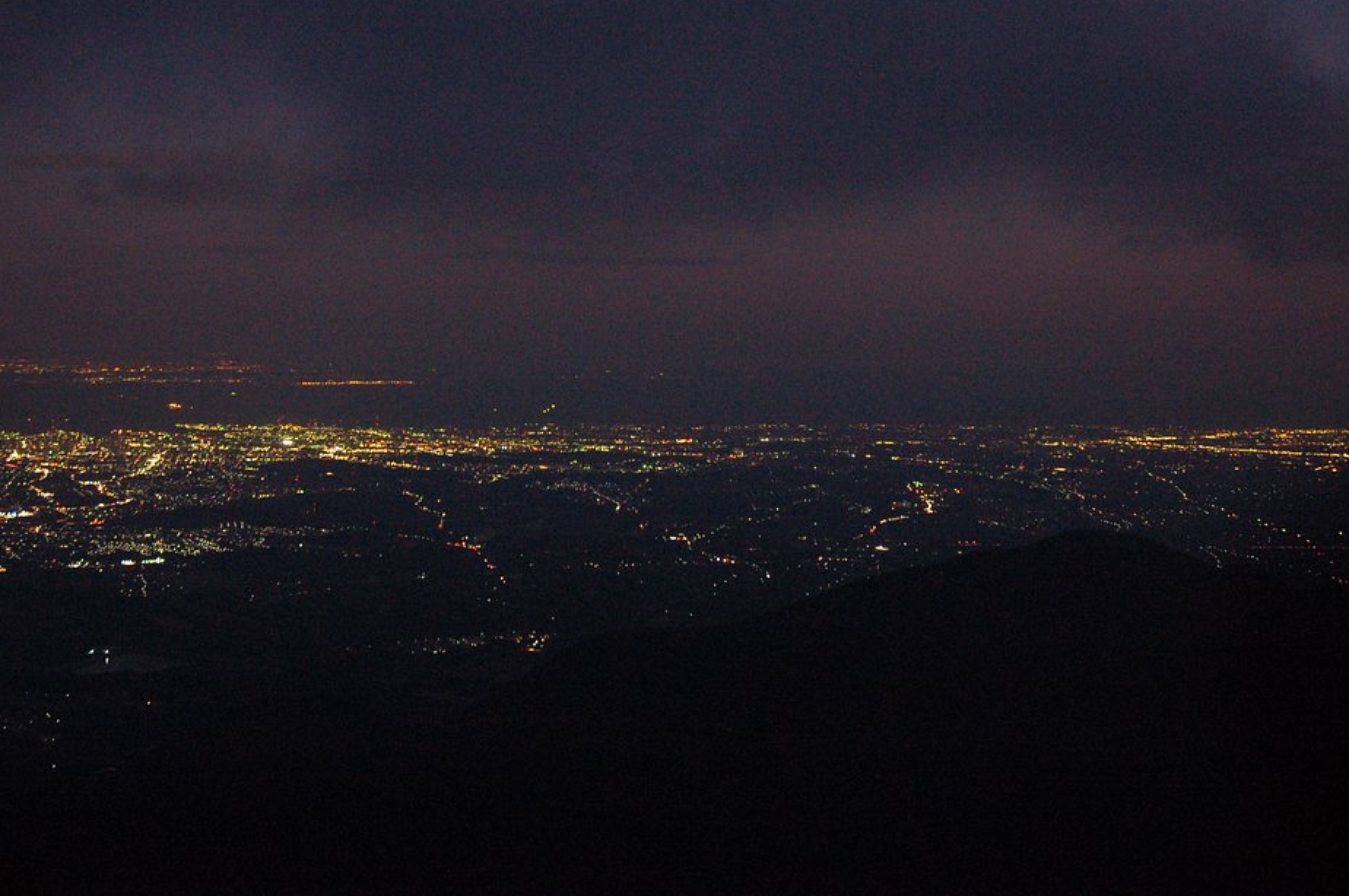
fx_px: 1930
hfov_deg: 38.5
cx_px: 629
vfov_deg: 26.1
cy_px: 406
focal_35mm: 52
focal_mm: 31
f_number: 4
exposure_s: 1/4
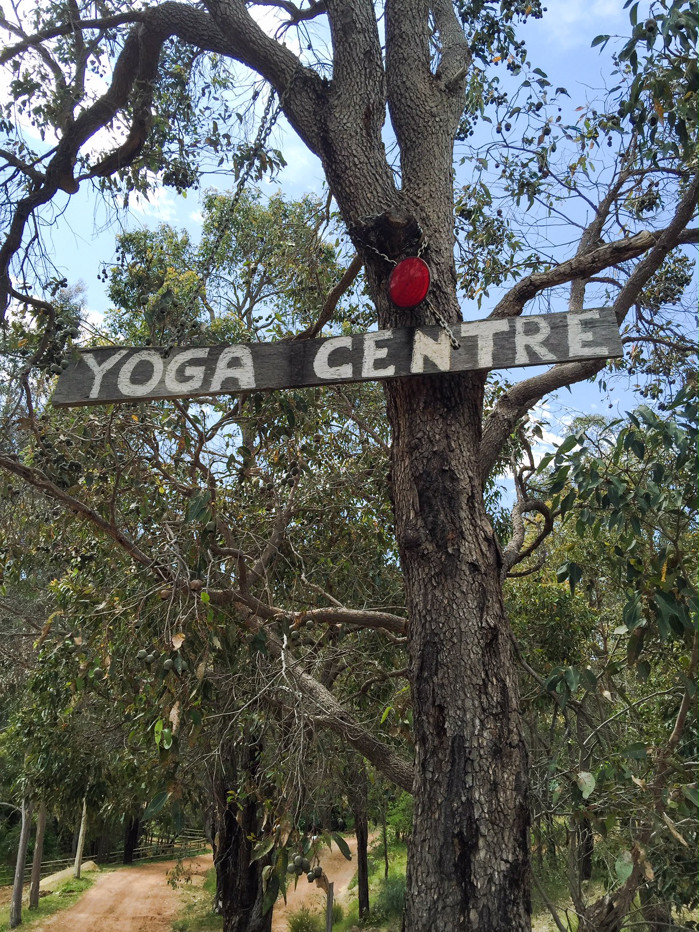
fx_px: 781
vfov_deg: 61.7
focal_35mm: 29
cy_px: 466
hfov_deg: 48.2
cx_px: 350
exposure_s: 1/1068
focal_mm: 4.15
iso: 32
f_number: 2.2
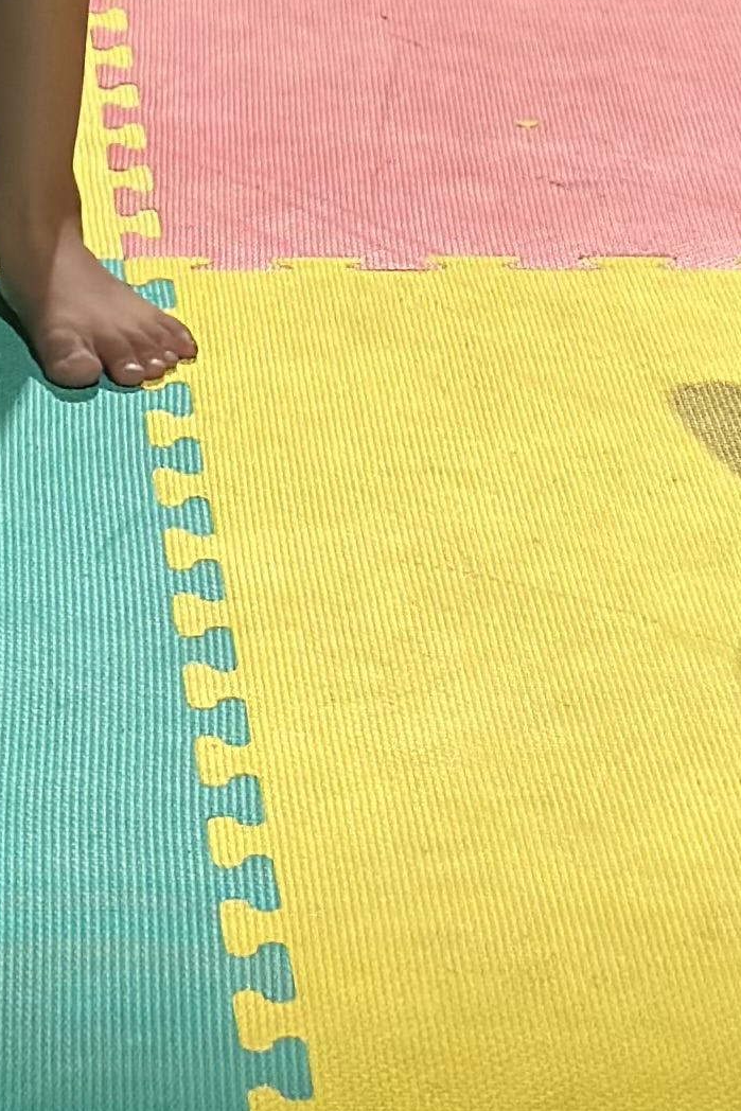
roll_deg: +0.5
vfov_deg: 10.3
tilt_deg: -8.0
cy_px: -692
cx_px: -327
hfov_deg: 7.1
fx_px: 5926
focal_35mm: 192
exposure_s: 1/50
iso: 320
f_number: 1.78
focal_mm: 6.86
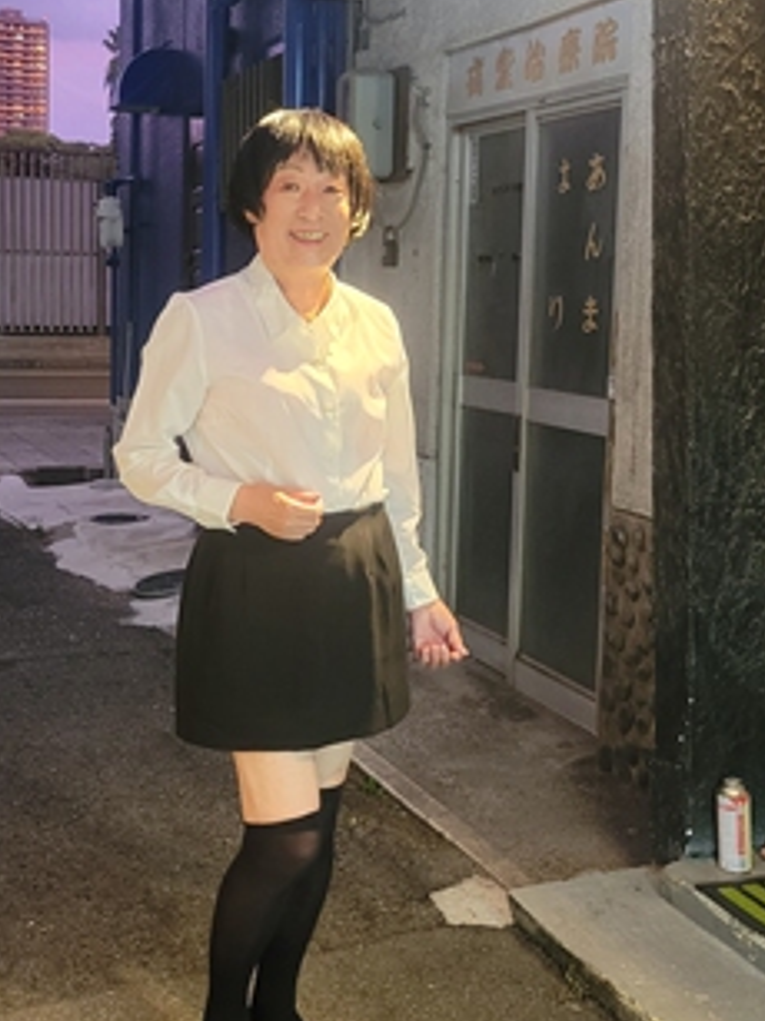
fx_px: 1297
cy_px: 313
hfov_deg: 32.8
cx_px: 419
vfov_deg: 42.2
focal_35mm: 44
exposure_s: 1/40
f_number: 1.8
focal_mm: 5.4
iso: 320
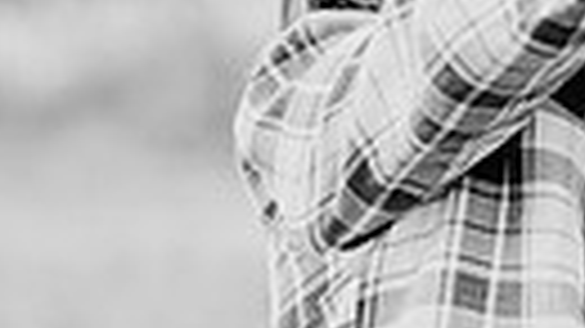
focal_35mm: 234
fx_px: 3628
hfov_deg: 9.1
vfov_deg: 5.2
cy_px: -79
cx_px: 616
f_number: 2.8
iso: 500
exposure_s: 1/1000
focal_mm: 50
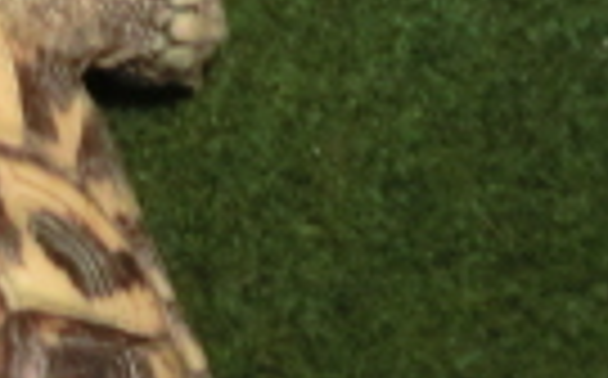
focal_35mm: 141
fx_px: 2333
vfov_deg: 9.2
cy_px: 450
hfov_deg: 12.2
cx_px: -797
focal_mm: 5
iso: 800
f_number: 3
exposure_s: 1/40
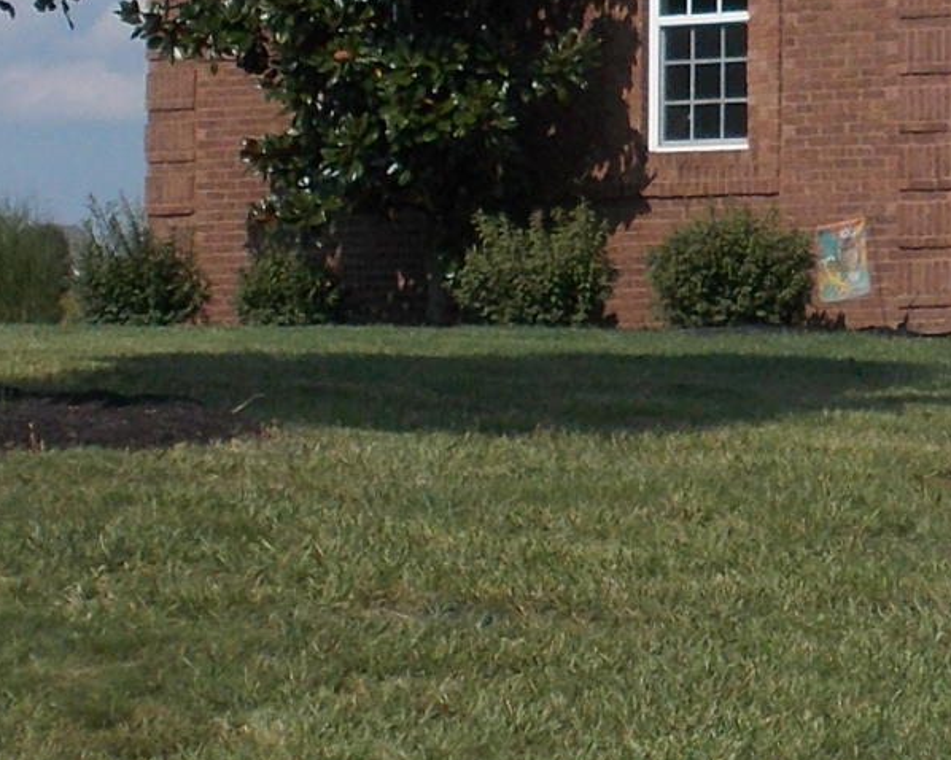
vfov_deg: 8.1
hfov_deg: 10.0
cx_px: 951
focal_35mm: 191
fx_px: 5374
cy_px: 76
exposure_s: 1/1250
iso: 80
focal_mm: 6.9
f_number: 3.9
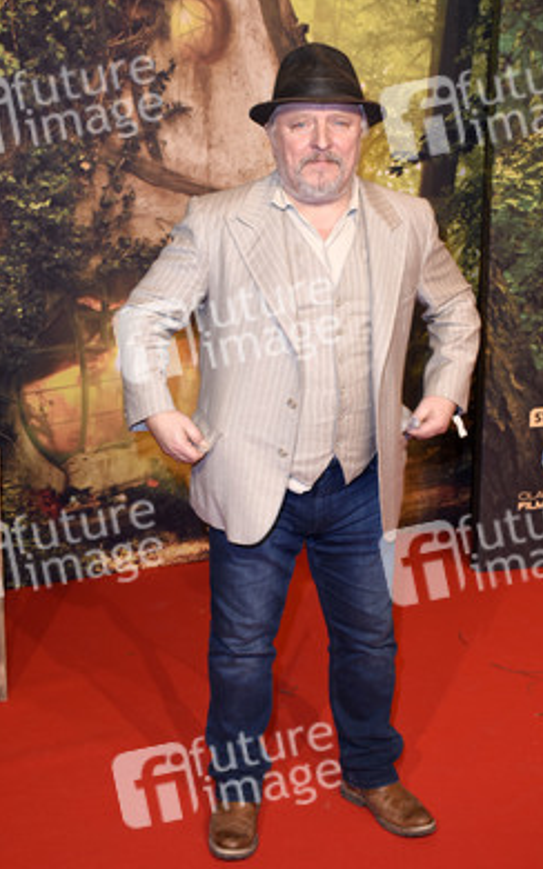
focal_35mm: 50
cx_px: 292
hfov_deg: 25.8
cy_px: 442
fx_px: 1185
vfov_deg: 40.3
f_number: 6.3
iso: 400
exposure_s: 1/60
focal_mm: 32
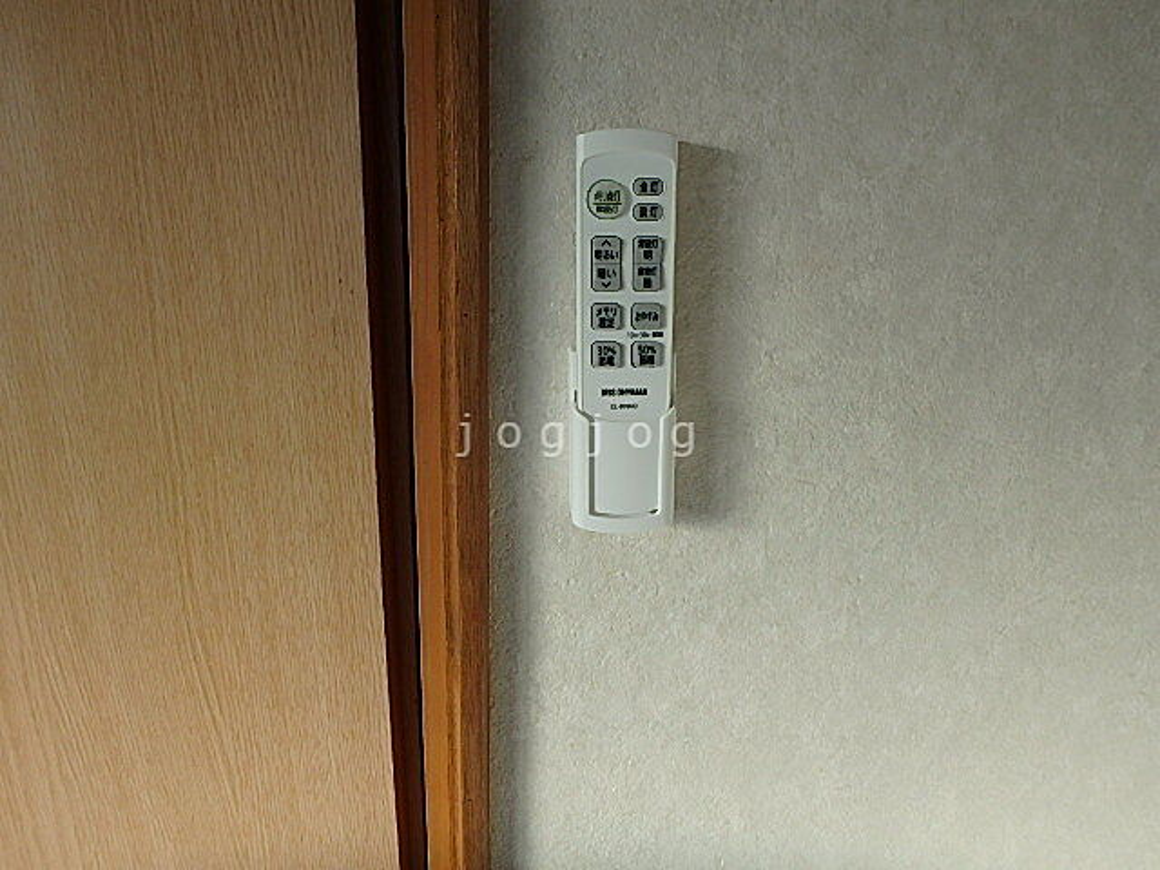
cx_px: 580
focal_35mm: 21
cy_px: 435
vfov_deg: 63.4
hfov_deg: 79.0
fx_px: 704
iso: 125
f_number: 3.5
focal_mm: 3.7
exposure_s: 1/250
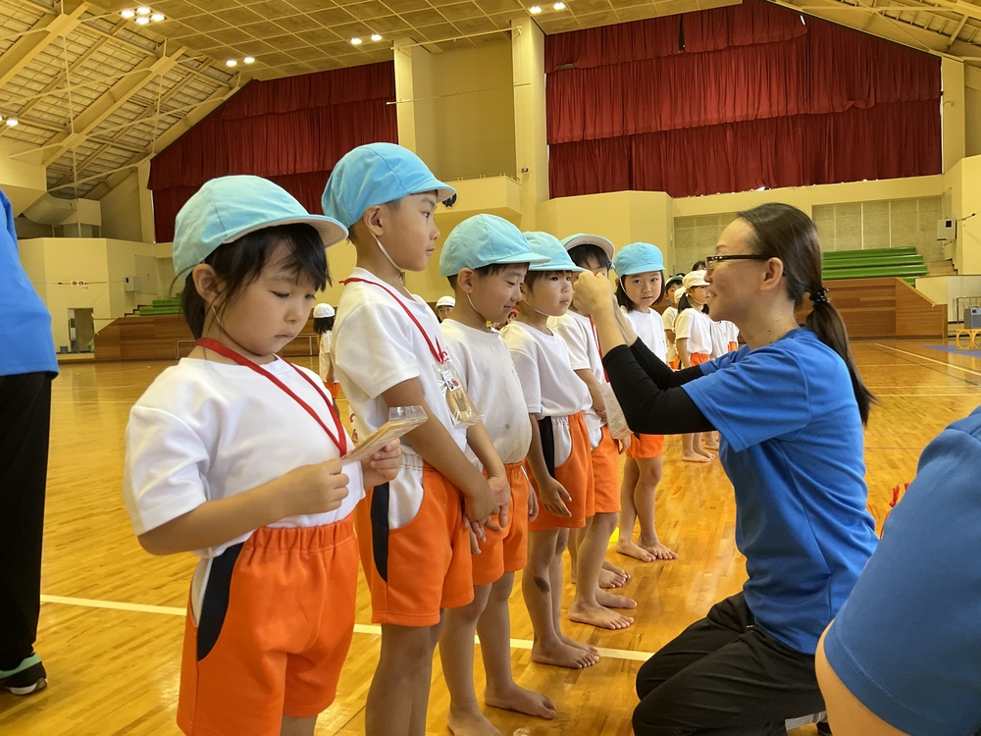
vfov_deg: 48.2
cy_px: 368
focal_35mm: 29
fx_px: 822
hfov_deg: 61.7
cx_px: 490
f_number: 1.8
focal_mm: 3
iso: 64
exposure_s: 1/122
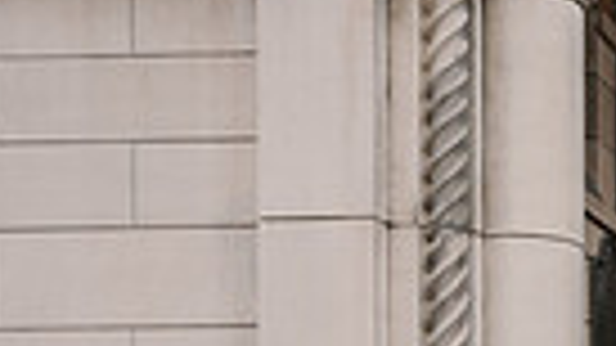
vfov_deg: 10.8
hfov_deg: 17.1
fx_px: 1731
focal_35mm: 106
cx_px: 1061
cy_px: 584
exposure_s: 1/160
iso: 50
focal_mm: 24
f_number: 3.2
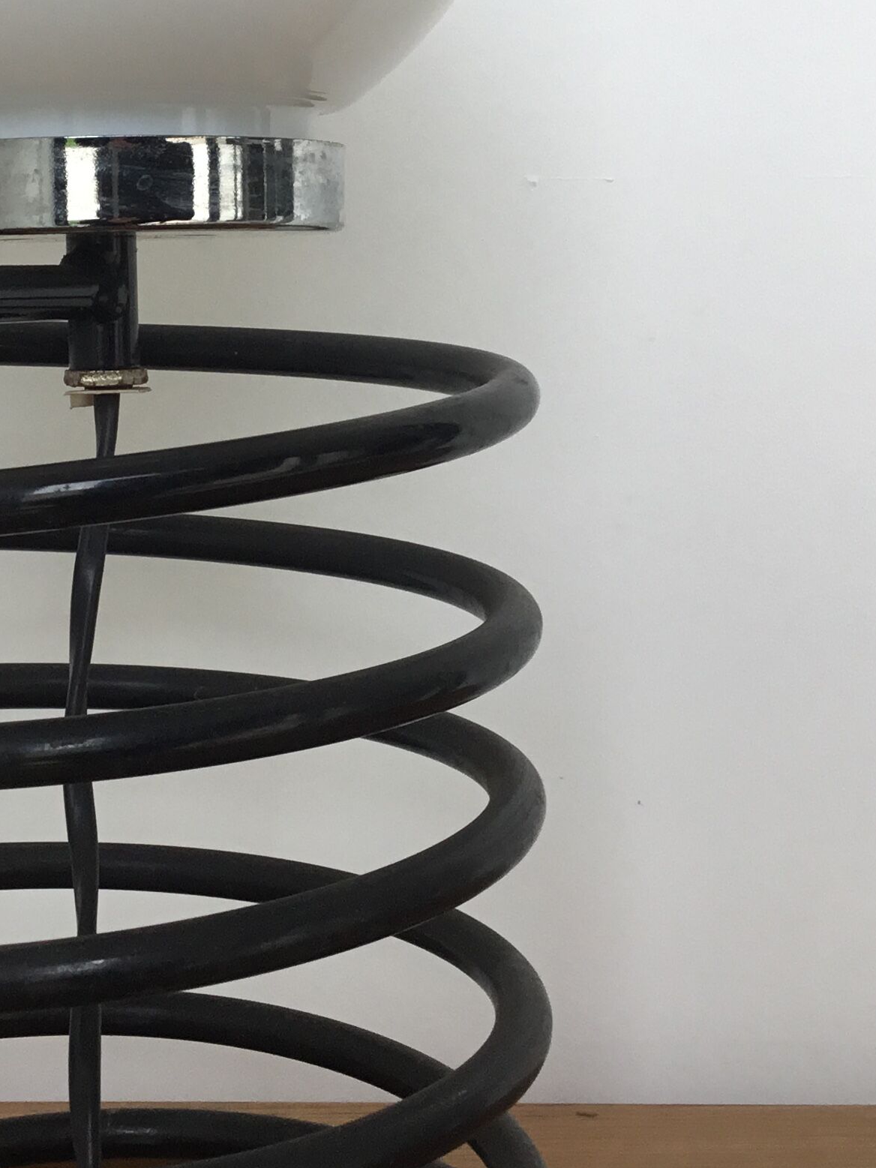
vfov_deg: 29.6
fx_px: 2193
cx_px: 173
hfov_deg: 22.3
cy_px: 371
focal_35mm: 65
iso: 32
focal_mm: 3.3
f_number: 2.4
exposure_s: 1/100
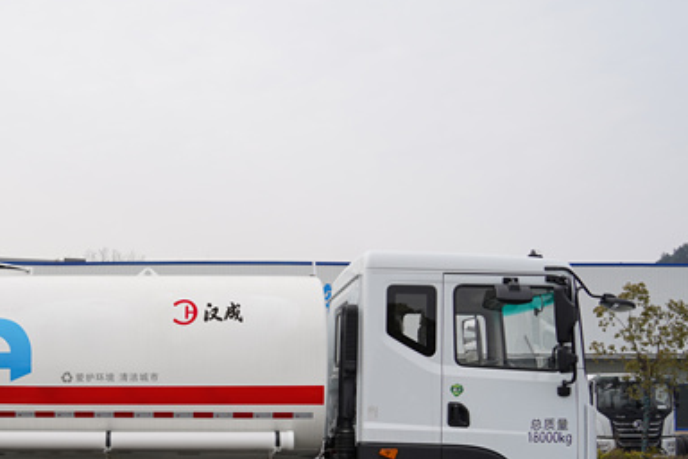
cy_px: 422
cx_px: 140
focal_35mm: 73
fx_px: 1395
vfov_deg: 18.3
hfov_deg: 27.2
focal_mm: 35
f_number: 3.2
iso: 125
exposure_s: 1/800
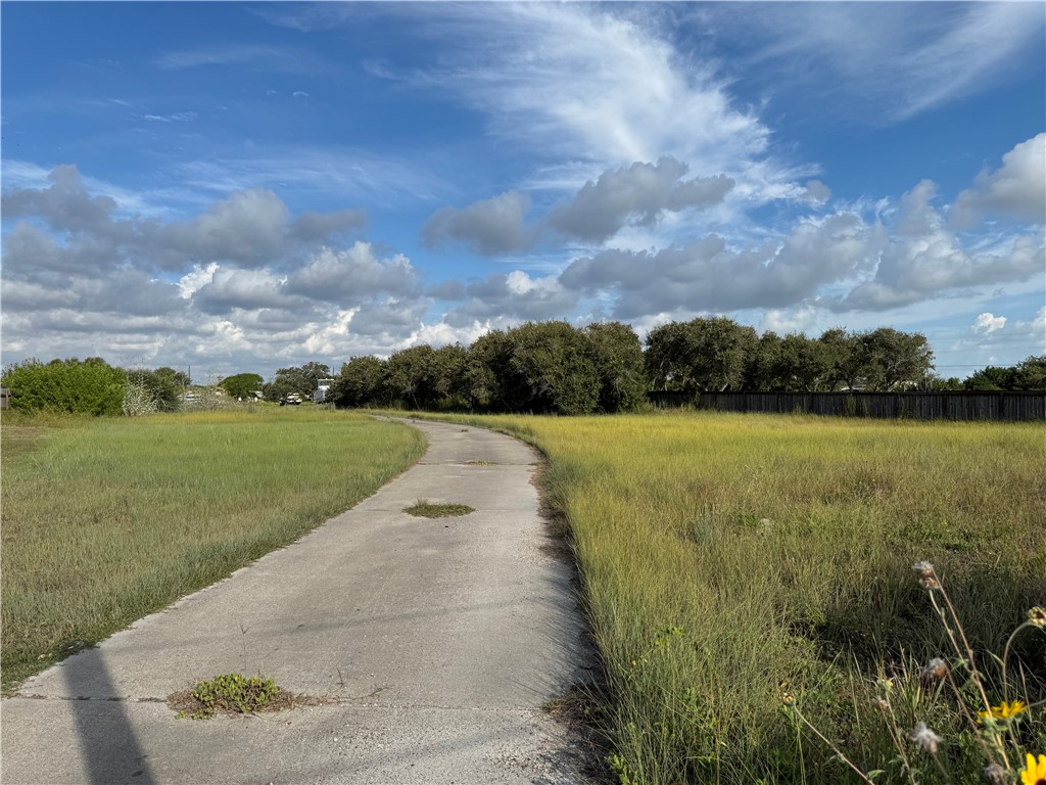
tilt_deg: -0.4
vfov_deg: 56.8
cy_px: 392
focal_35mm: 24
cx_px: 523
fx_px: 725
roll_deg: +0.2
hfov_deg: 71.6
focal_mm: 6.76
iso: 80
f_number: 1.78
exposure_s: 1/5348
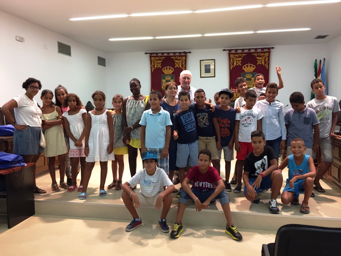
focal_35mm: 29
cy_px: 128
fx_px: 286
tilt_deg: -5.4
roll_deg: +0.0
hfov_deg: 61.7
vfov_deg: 48.2
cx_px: 170
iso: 100
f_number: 2.2
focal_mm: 4.15
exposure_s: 1/33
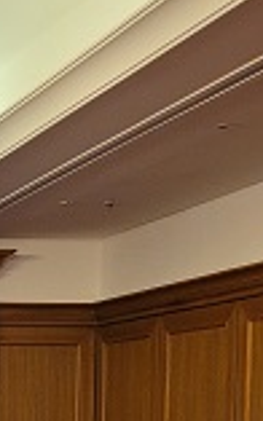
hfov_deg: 10.7
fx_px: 1217
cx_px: -356
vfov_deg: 18.7
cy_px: 485
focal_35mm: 106
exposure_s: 1/120
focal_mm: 5.4
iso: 200
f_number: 1.8
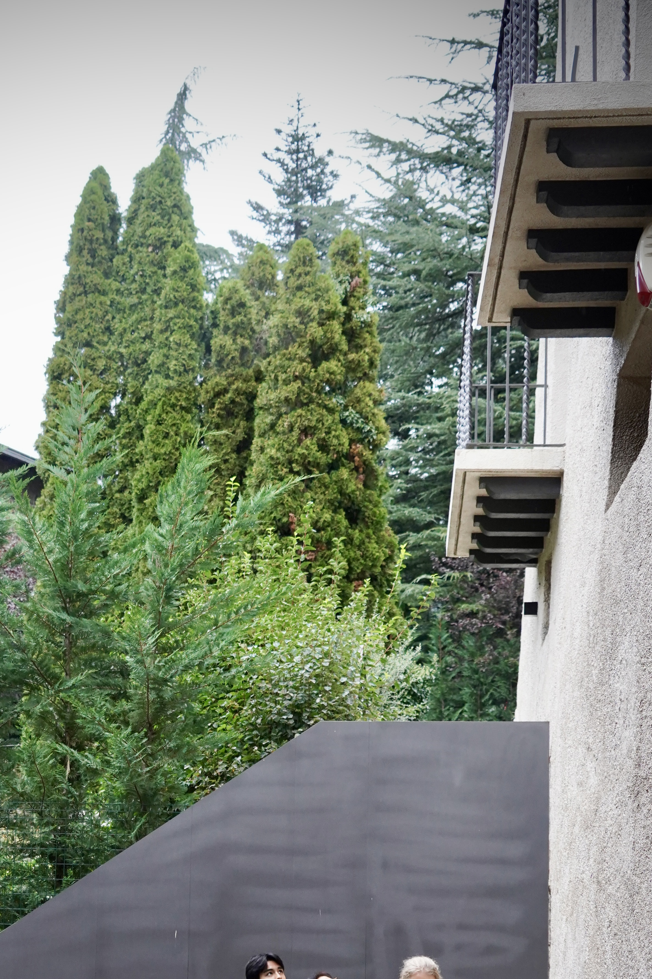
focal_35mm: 64
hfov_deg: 21.1
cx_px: 180
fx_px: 1739
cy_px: 783
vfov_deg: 30.7
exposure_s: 1/160
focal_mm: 38
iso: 1600
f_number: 4
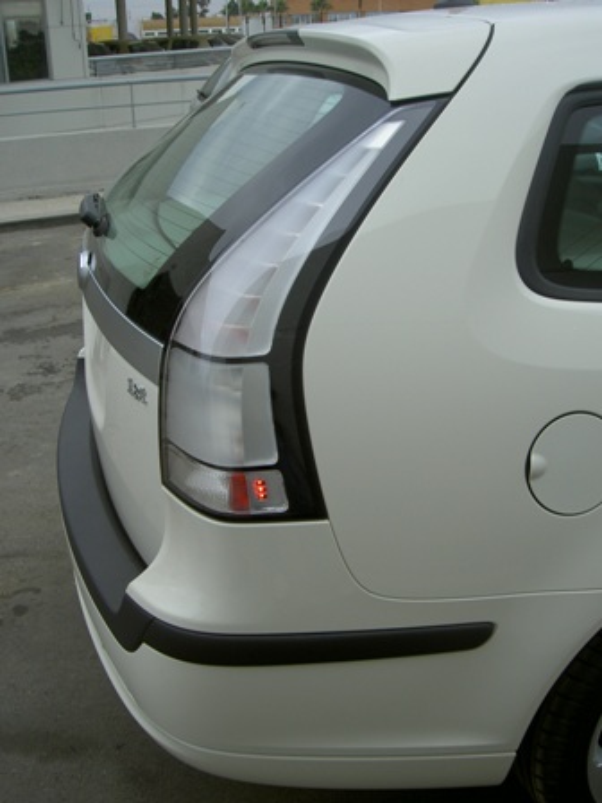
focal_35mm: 39
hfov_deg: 36.8
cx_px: 301
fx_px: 904
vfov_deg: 47.9
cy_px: 402
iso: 100
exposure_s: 1/278
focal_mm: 8
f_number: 4.7
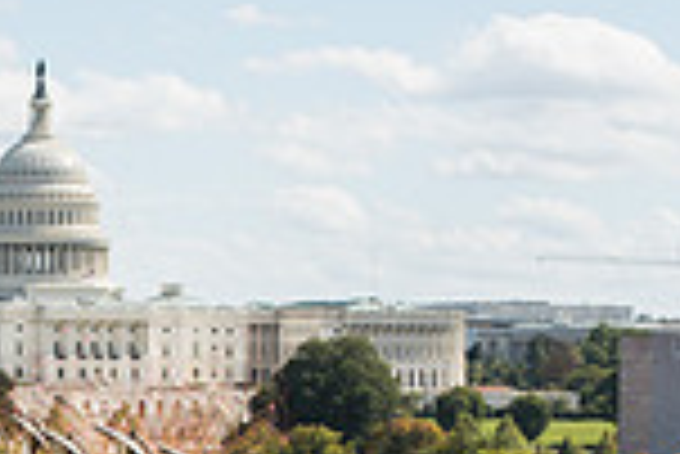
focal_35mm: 192
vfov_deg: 7.1
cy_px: 587
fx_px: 3630
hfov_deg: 10.6
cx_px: -77
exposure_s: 1/4000
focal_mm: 50
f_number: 5.6
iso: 280
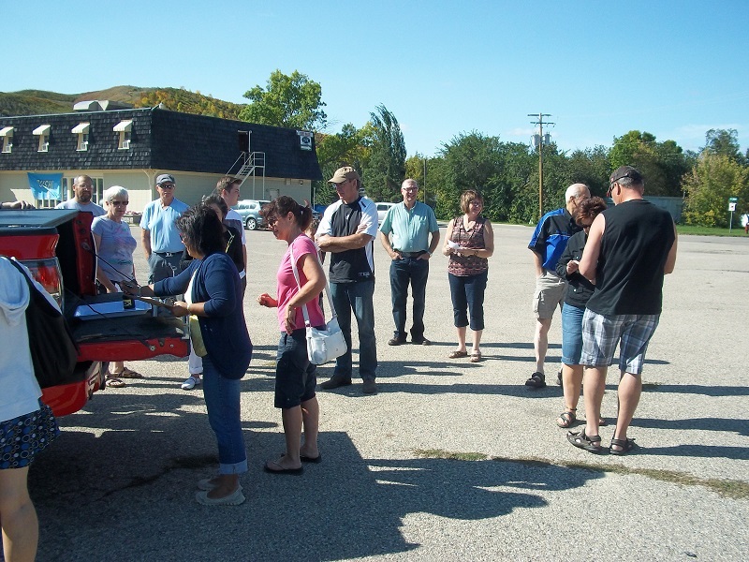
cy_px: 281
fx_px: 779
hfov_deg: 51.4
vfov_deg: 39.7
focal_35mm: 36
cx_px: 374
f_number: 8
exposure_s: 1/160
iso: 80
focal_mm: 6.5
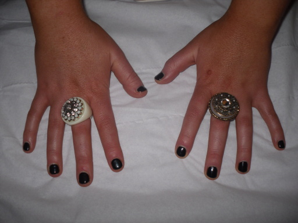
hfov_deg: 52.6
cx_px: 149
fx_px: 301
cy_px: 112
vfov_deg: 40.7
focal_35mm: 35
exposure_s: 1/45
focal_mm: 6.3
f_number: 7.6
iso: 80
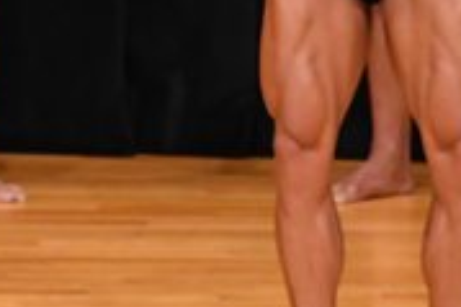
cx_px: -189
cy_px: -165
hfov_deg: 1.9
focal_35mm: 1103
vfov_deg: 1.2
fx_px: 14111
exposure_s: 1/400
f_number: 5.6
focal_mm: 170
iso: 4000
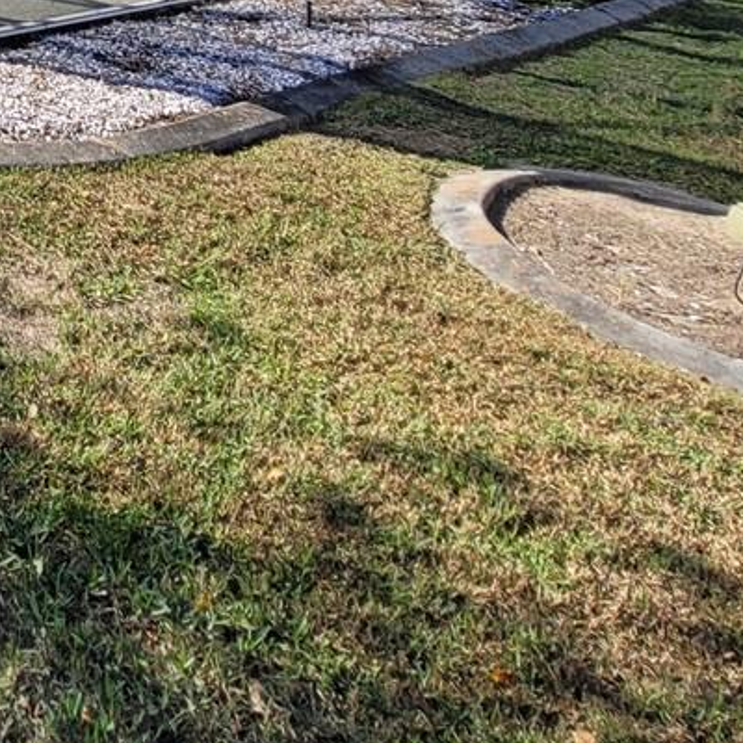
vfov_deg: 28.9
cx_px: -273
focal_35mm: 46
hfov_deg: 28.6
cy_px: -256
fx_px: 1117
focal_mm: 2.2
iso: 64
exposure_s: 1/1212
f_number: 2.2
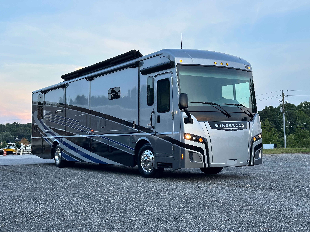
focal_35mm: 48
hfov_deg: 39.7
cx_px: 155
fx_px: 430
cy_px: 116
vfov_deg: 30.3
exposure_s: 1/120
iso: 50
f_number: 1.8
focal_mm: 6.86
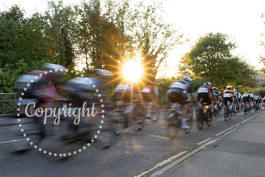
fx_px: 234
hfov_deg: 58.8
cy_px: 100
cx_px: 150
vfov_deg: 41.3
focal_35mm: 32
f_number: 14
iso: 1000
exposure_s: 1/40
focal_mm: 28
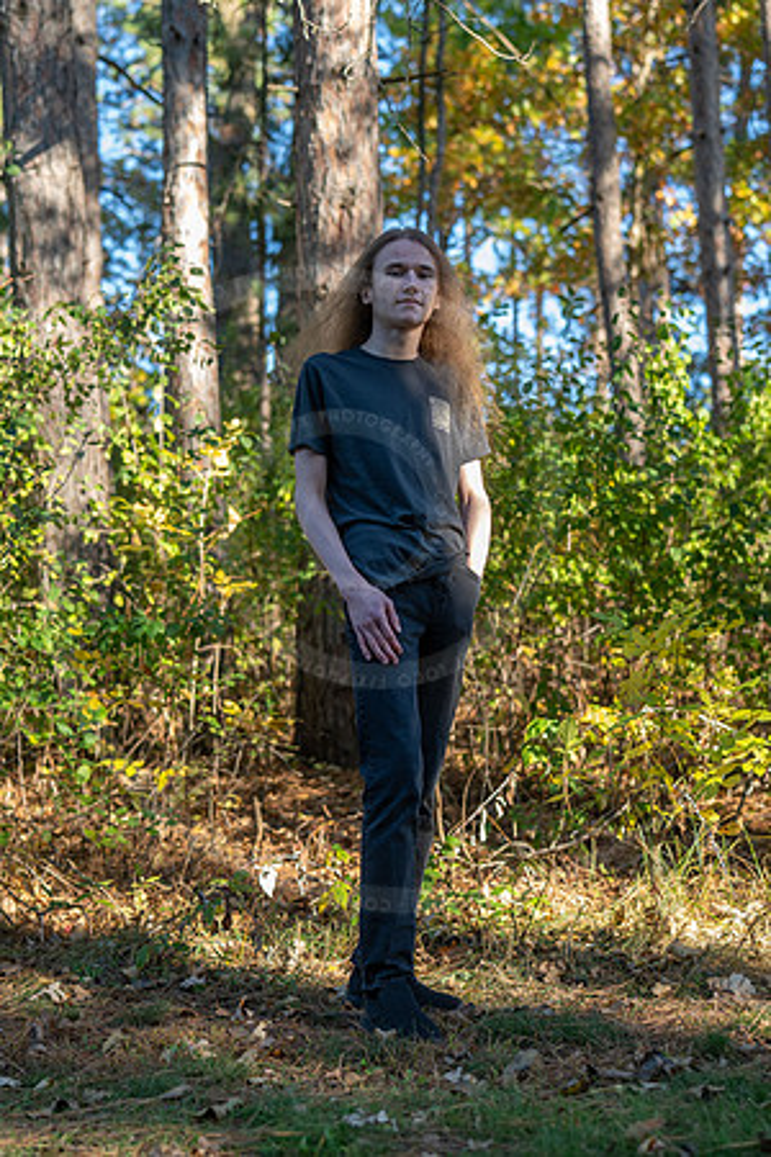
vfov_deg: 34.5
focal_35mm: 58
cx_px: 386
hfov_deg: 23.4
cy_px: 578
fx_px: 1863
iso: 200
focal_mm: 39
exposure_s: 1/400
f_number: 2.1
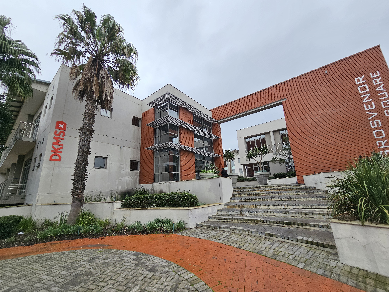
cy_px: 146
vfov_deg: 89.9
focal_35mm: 13
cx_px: 194
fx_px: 146
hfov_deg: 106.2
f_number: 2.2
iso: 50
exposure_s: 1/1053
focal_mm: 2.2
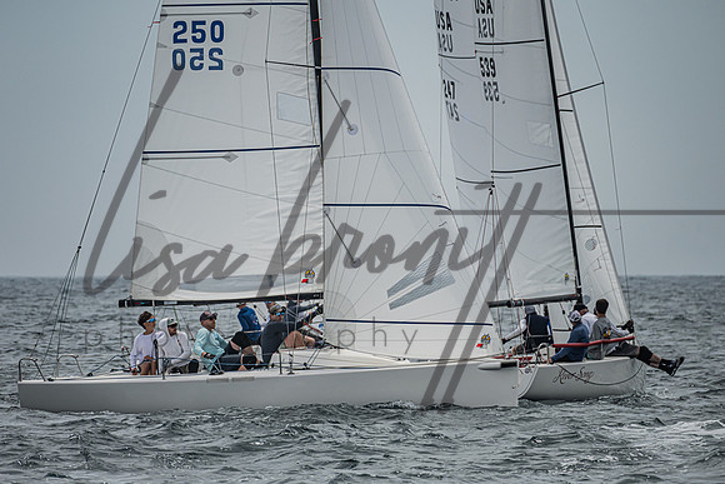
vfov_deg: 2.9
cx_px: 322
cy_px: 266
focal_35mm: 477
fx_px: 9603
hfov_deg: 4.3
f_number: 8
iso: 320
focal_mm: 400
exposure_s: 1/2500
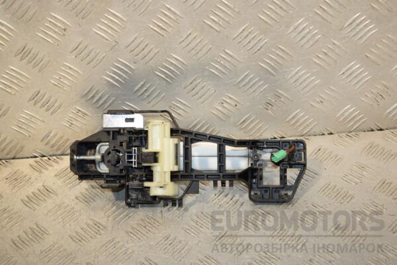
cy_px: 132
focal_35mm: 63
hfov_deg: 31.9
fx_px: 695
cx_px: 198
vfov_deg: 21.6
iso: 800
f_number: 7.1
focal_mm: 42
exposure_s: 1/200
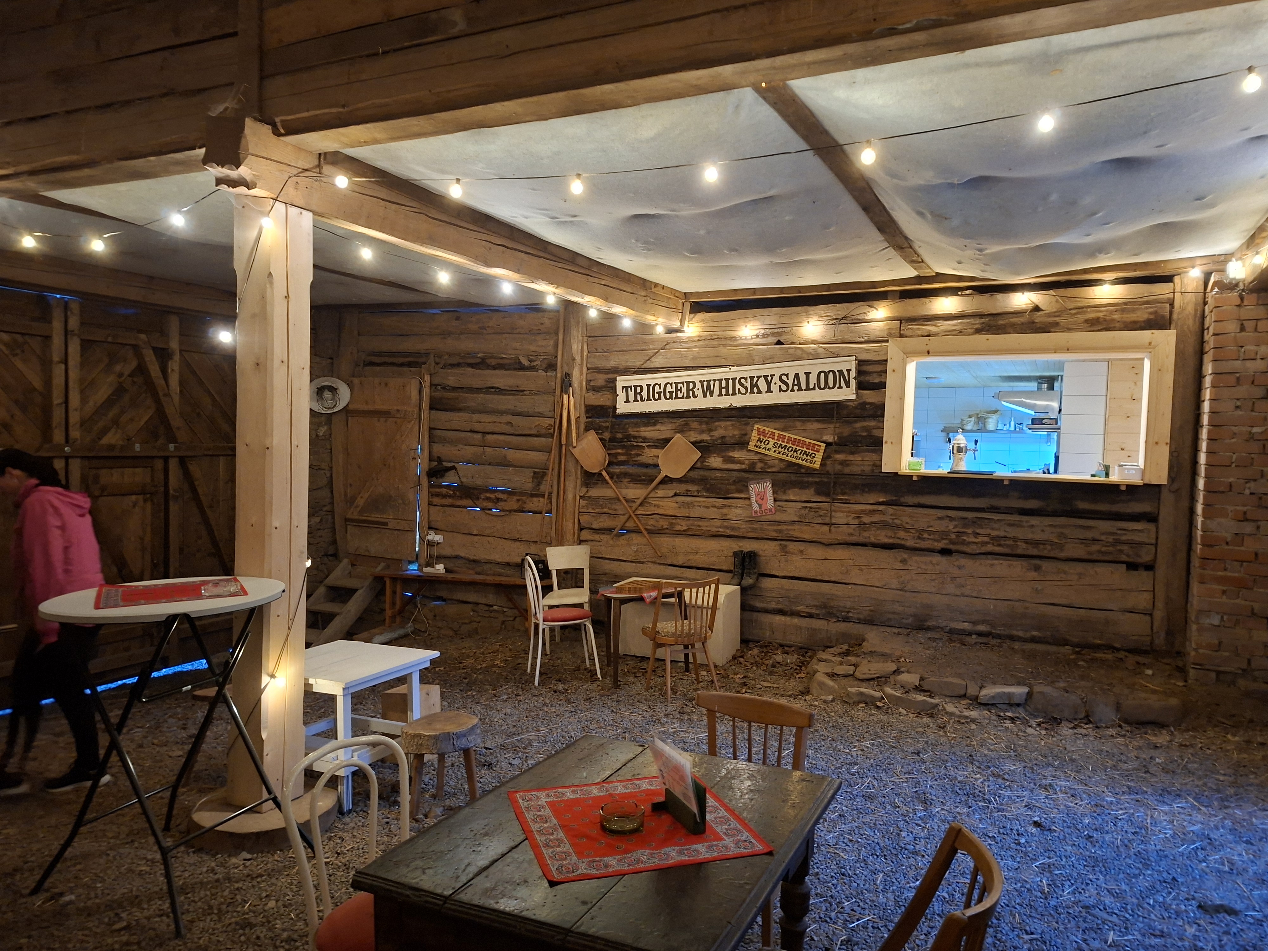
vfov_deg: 58.9
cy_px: 476
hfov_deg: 73.9
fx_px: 843
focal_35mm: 23
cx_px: 634
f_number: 1.8
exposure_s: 1/25
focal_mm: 5.54
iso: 640
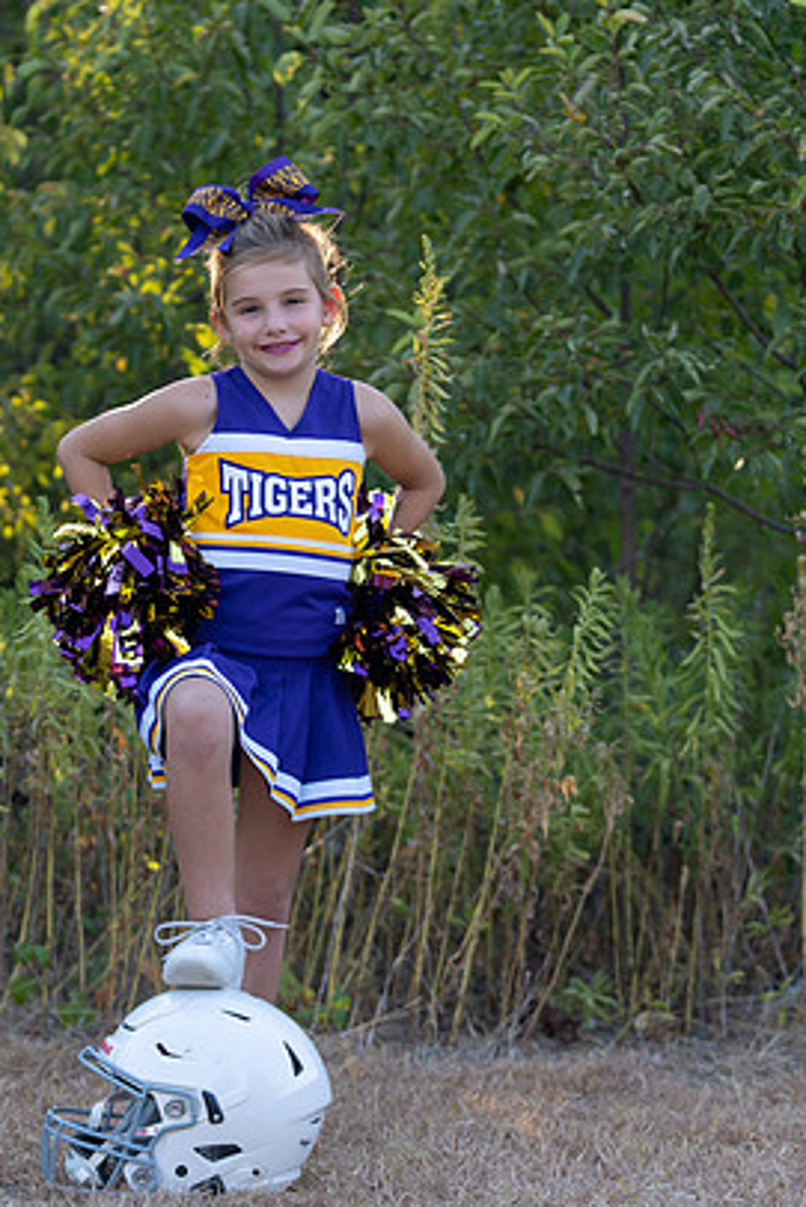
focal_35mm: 118
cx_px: 277
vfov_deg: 17.3
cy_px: 622
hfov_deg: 11.6
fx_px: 3959
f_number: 2.8
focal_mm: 74
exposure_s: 1/320
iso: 160
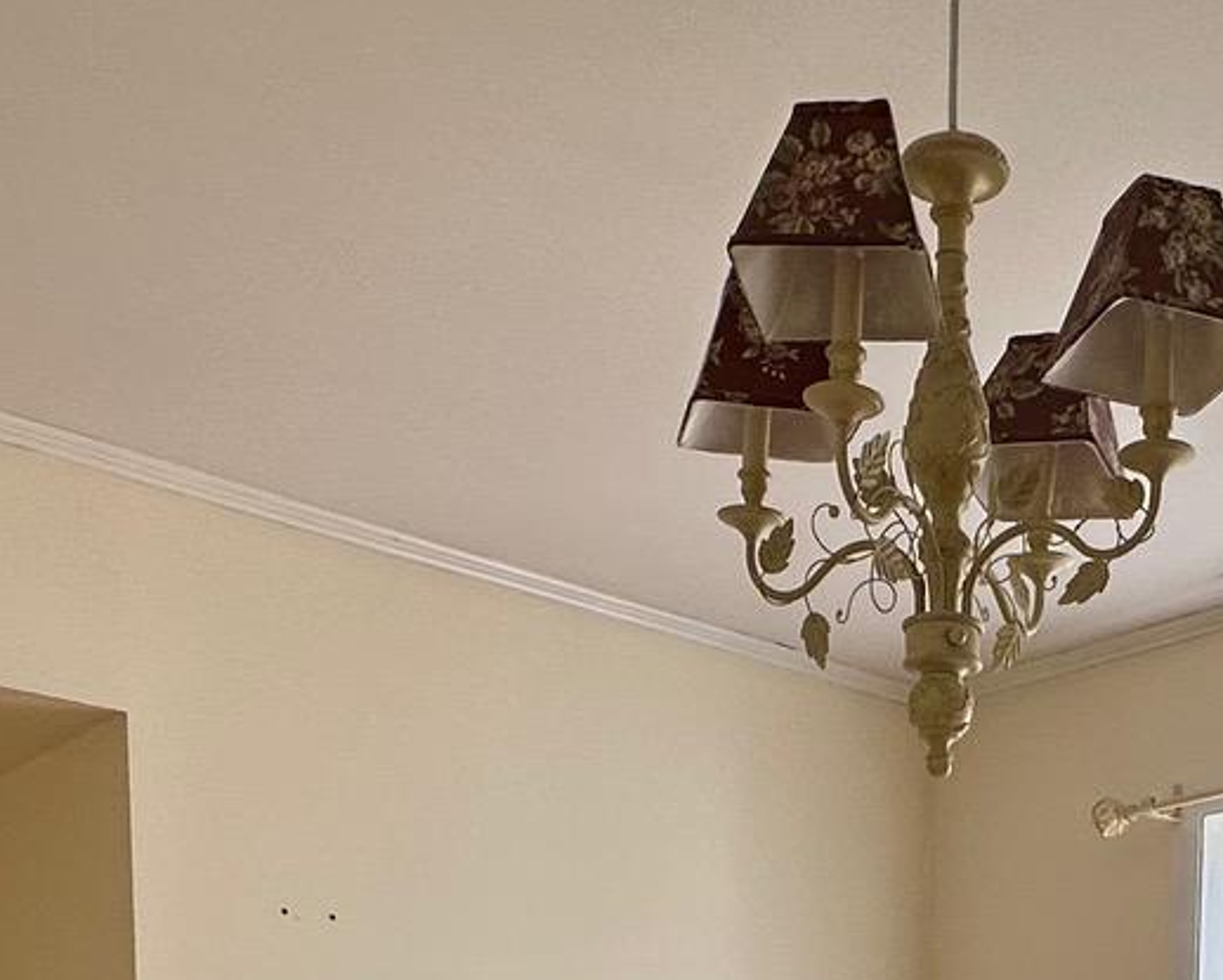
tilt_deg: -6.2
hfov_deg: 33.9
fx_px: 1956
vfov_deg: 22.6
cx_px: 942
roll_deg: -0.5
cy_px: 1502
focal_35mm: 54
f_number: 2.2
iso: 64
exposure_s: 1/99
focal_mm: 2.22
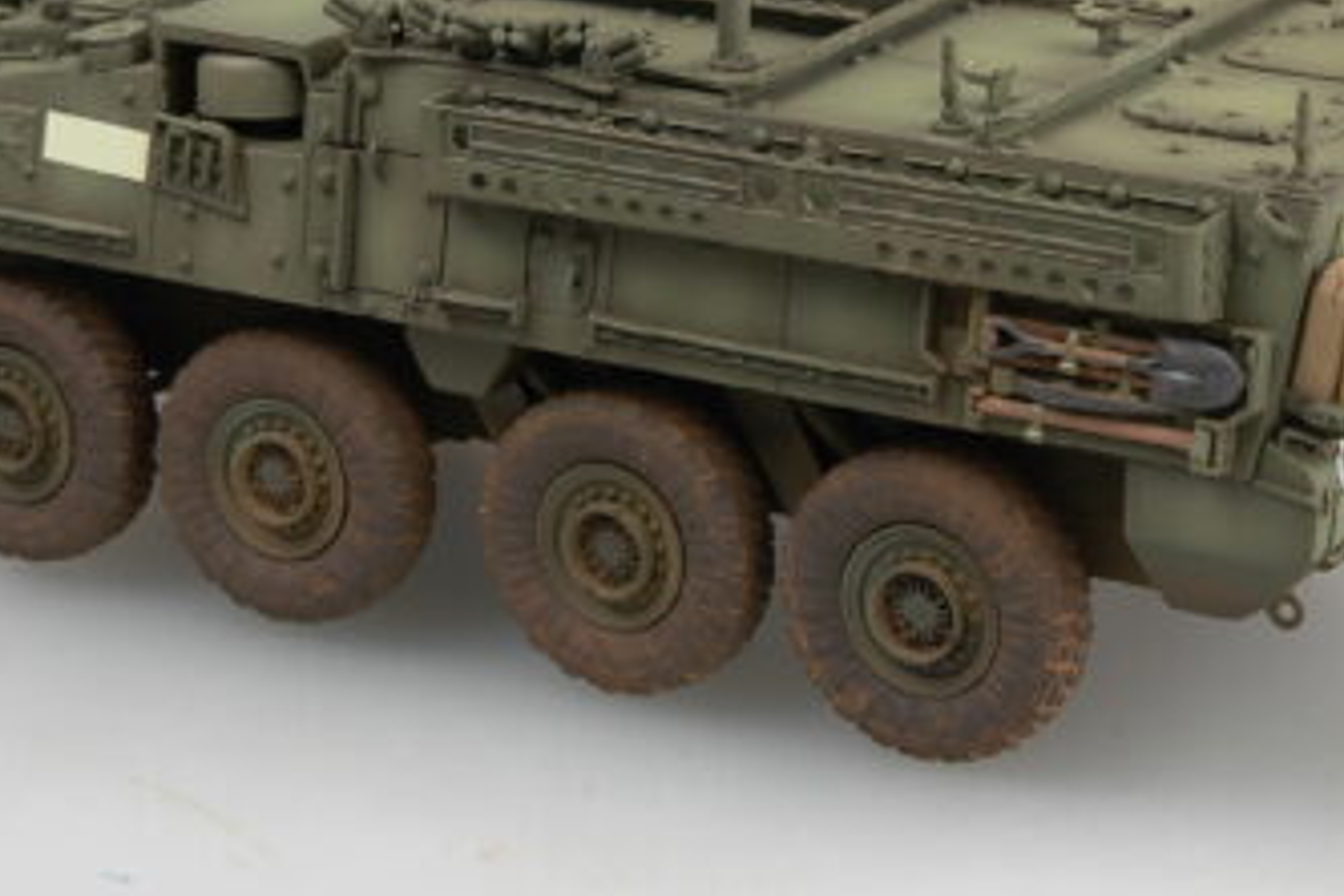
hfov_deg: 14.4
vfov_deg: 9.6
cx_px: 680
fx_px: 5333
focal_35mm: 143
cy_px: 125
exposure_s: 1/250
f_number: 14
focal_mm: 55
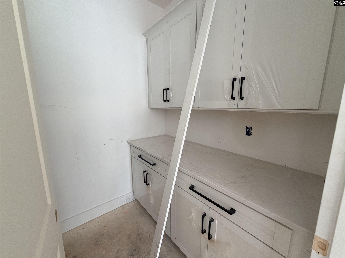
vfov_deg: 85.7
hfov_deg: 102.1
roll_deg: +0.2
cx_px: 172
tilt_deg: -11.2
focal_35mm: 14
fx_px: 140
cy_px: 129
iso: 200
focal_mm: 2.22
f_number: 2.2
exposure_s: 1/121
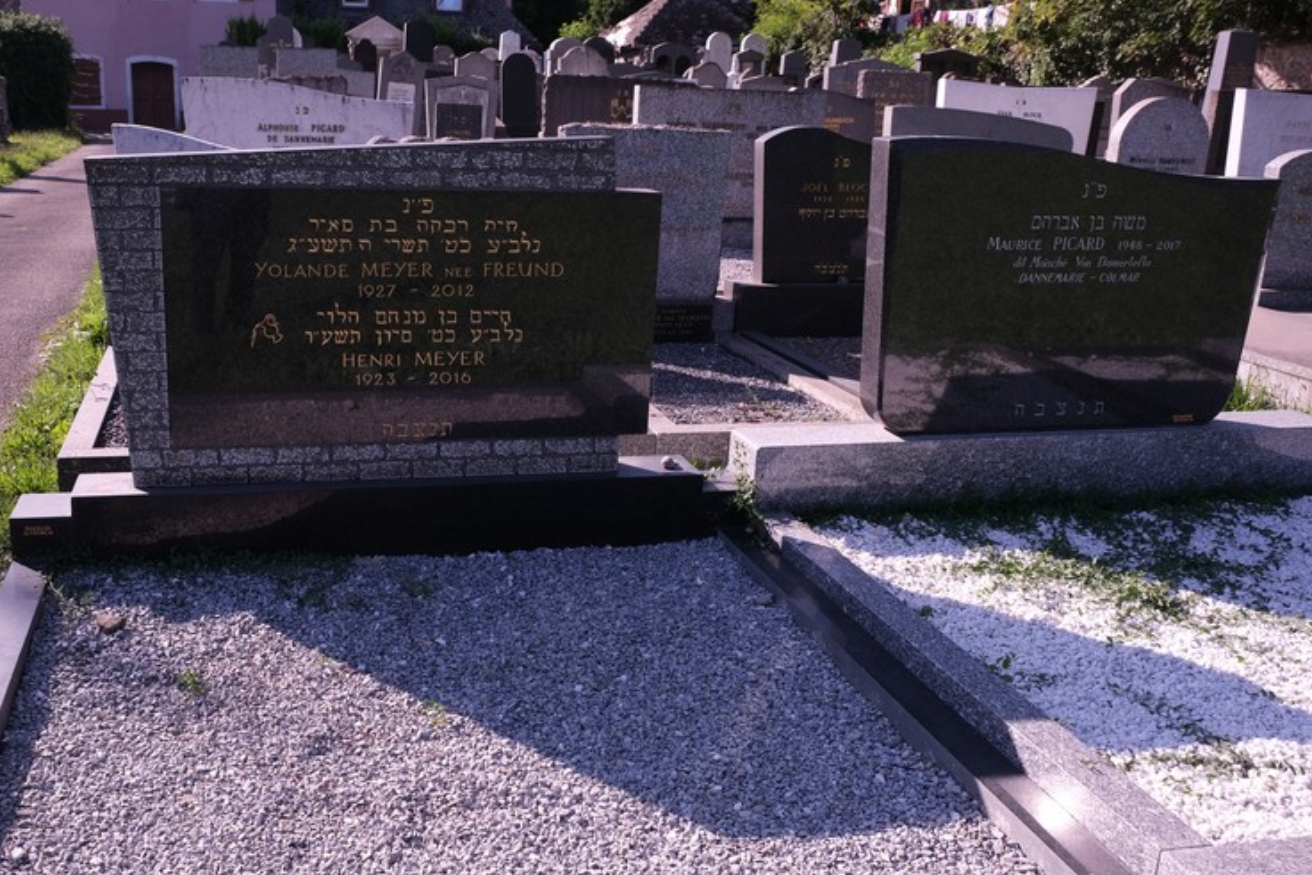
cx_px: 521
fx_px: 1203
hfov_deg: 56.7
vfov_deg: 40.0
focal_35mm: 33
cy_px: 447
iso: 160
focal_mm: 18
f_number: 5.6
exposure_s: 1/300
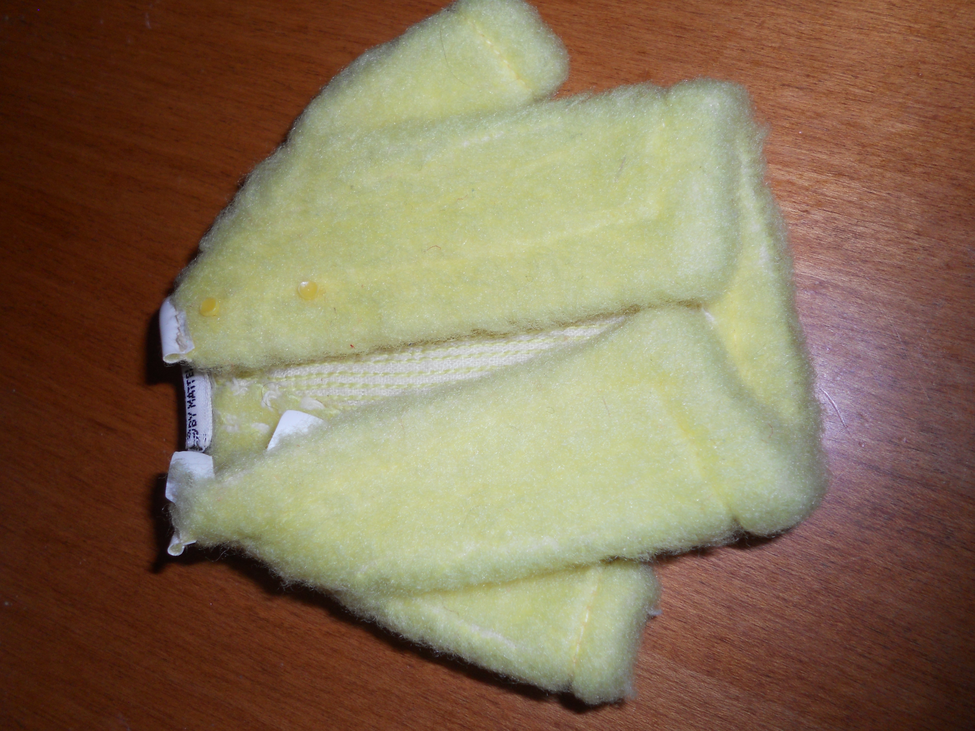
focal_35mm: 32
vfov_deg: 44.2
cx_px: 488
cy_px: 366
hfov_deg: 56.8
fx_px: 901
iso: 80
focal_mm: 5.8
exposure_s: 1/25
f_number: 8.8
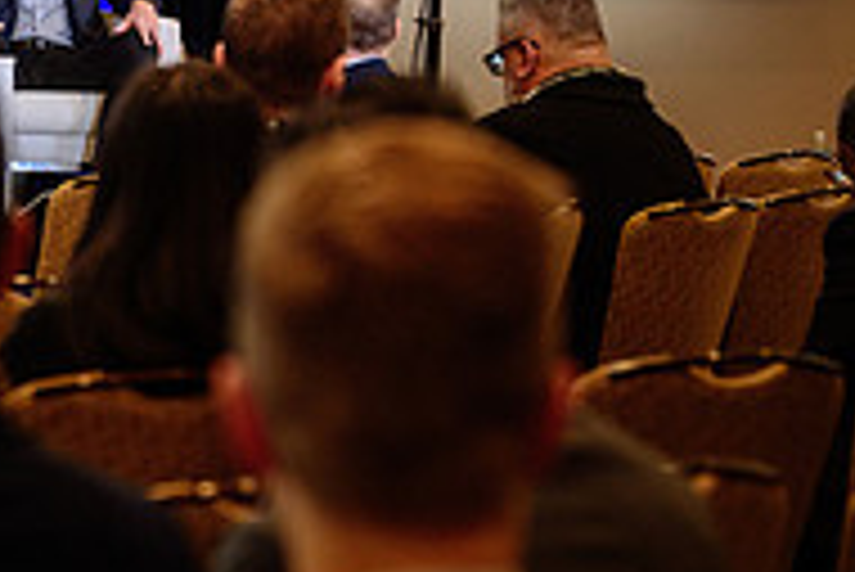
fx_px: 5752
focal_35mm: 242
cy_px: 180
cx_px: -43
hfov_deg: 8.4
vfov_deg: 5.7
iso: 1600
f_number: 2.8
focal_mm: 70
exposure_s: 1/200
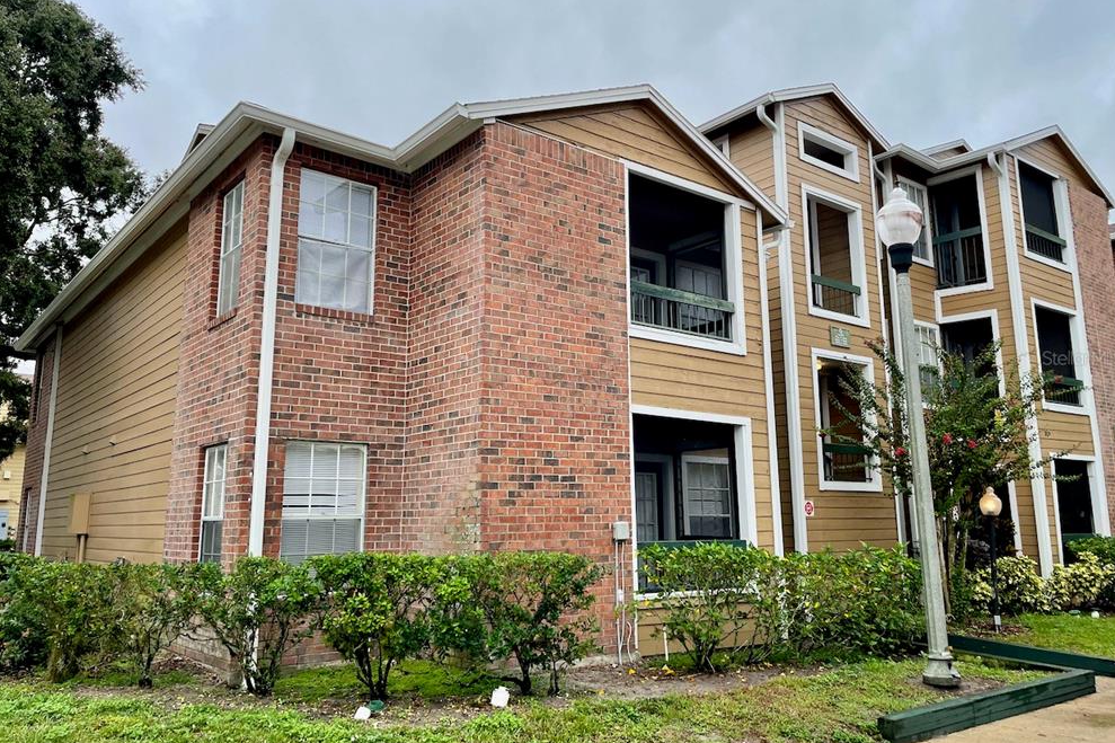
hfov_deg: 65.5
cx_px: 550
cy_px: 357
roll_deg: +0.7
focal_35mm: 28
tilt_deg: +11.2
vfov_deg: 46.4
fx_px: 867
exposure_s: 1/332
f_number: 1.6
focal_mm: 4.2
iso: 32
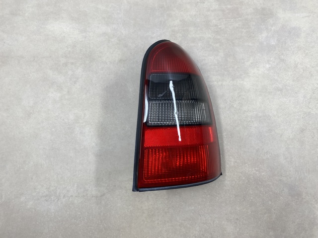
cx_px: 159
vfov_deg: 53.0
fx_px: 239
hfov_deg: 67.3
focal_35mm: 26
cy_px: 119
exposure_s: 1/165
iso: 32
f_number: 1.8
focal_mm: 4.25
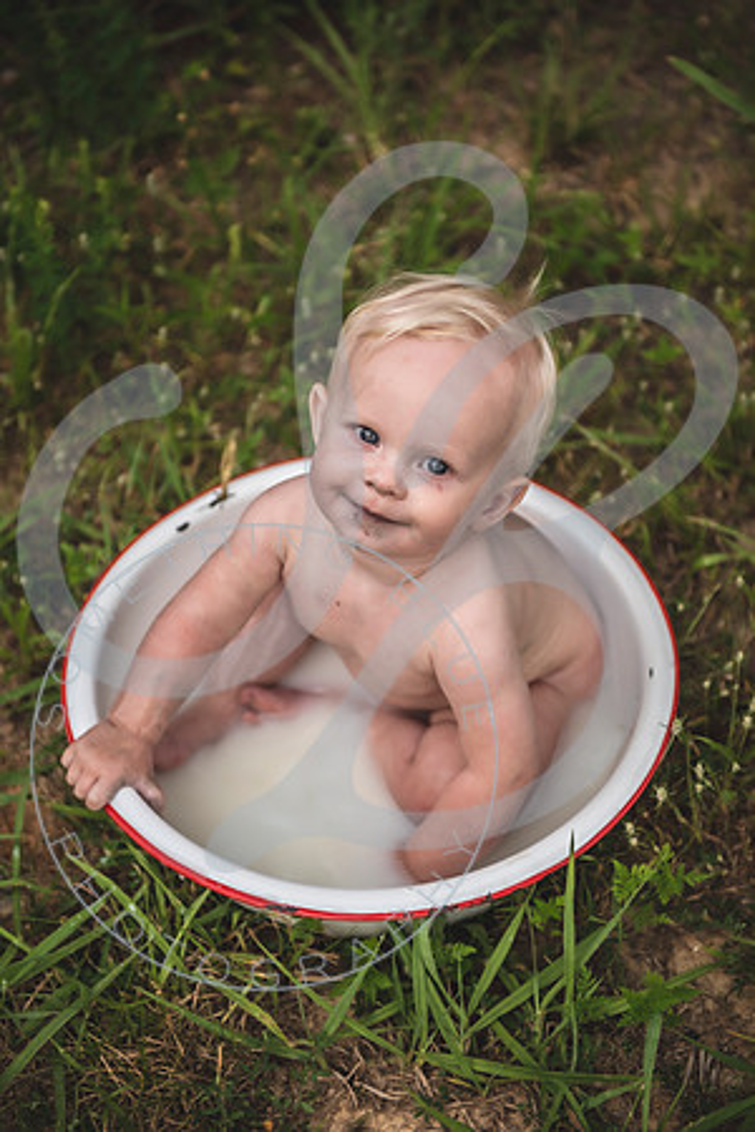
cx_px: 378
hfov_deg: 19.5
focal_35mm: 70
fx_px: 2202
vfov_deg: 28.8
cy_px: 566
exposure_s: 1/320
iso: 100
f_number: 2.8
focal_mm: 70
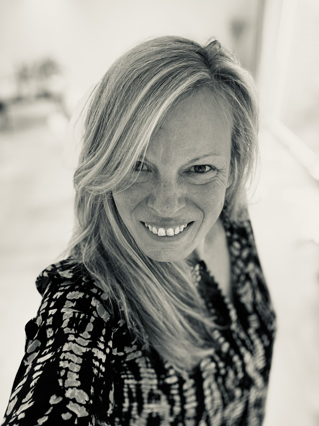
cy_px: 213
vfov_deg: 60.0
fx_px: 369
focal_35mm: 30
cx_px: 160
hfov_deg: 46.8
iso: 400
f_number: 1.9
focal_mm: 2.69
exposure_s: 1/25
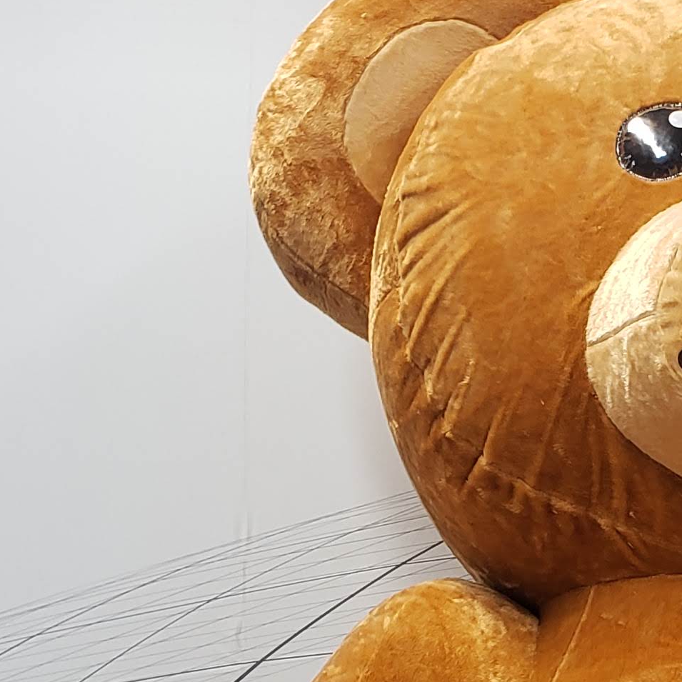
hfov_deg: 17.3
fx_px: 2162
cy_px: 906
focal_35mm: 97
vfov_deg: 16.8
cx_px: 764
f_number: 2.4
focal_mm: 4.3
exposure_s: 1/60
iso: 125
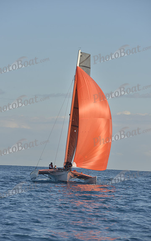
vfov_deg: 14.0
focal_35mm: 149
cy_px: 120
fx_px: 980
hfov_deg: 8.8
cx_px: 71
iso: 200
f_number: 8
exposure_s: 1/640
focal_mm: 145
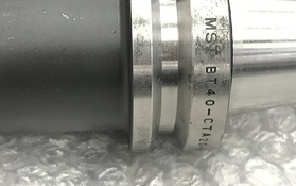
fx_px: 549
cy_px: 56
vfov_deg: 19.1
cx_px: 119
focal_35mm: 68
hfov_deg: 30.1
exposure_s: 1/15
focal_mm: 3.99
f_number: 1.8
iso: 40
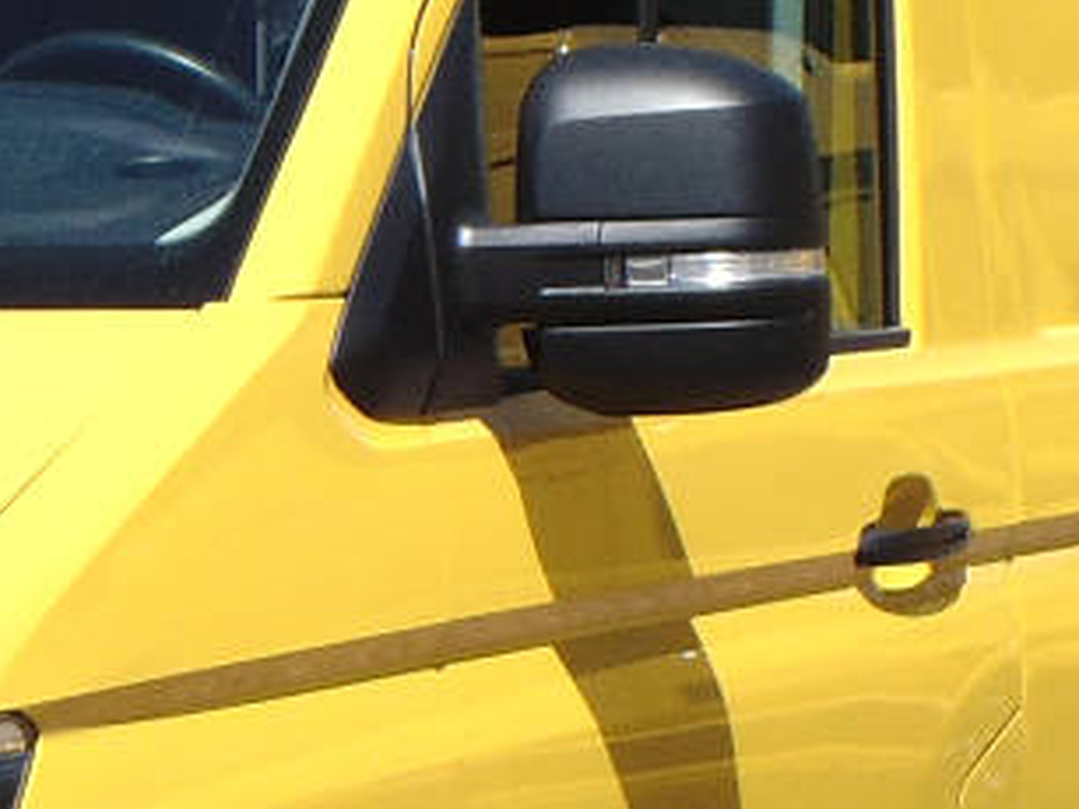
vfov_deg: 5.7
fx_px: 8132
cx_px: 127
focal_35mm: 261
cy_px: 584
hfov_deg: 7.6
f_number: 9
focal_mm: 9
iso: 80
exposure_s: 1/250
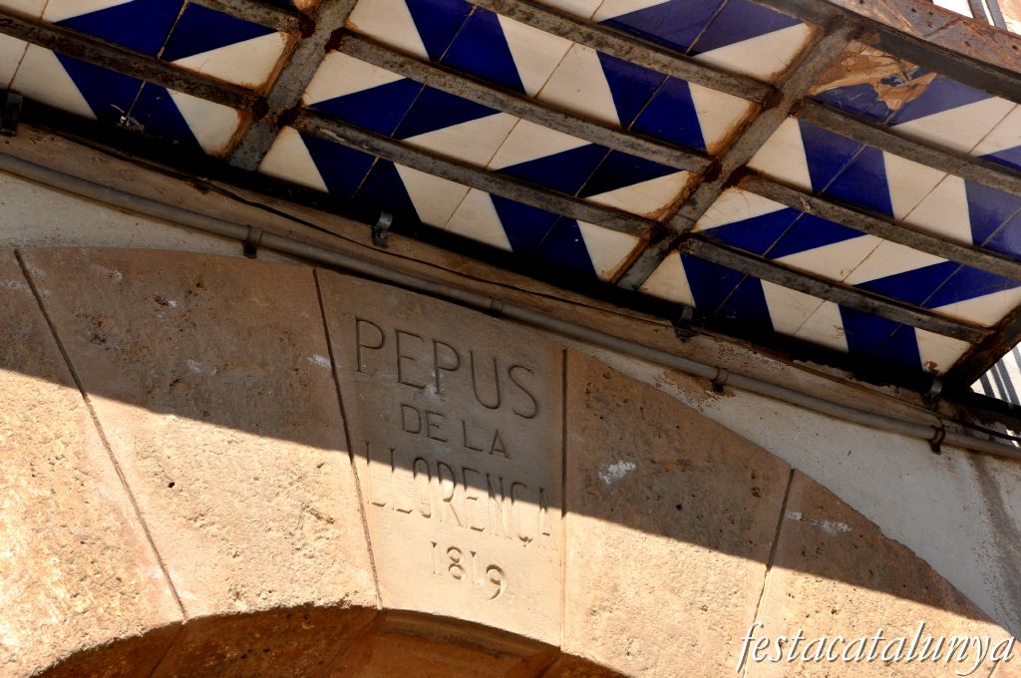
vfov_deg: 20.6
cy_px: 339
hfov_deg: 30.5
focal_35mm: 66
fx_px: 1869
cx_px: 510
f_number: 11
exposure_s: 1/500
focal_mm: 44
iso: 500
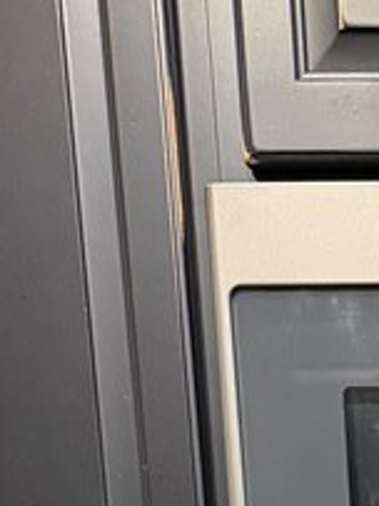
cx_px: 778
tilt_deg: -15.1
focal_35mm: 121
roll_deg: +0.5
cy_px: 1137
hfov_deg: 11.0
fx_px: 1768
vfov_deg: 13.1
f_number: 1.78
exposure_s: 1/60
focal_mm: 6.76
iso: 500
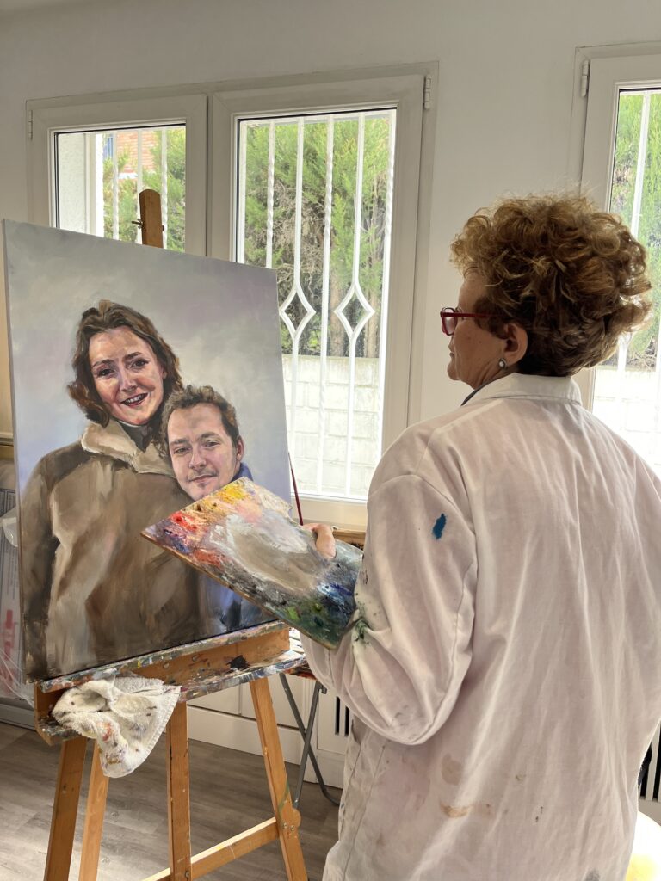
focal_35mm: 26
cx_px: 330
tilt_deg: -7.6
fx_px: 662
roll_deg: -2.3
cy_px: 440
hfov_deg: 53.1
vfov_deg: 67.3
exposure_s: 1/121
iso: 80
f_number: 1.6
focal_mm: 5.1
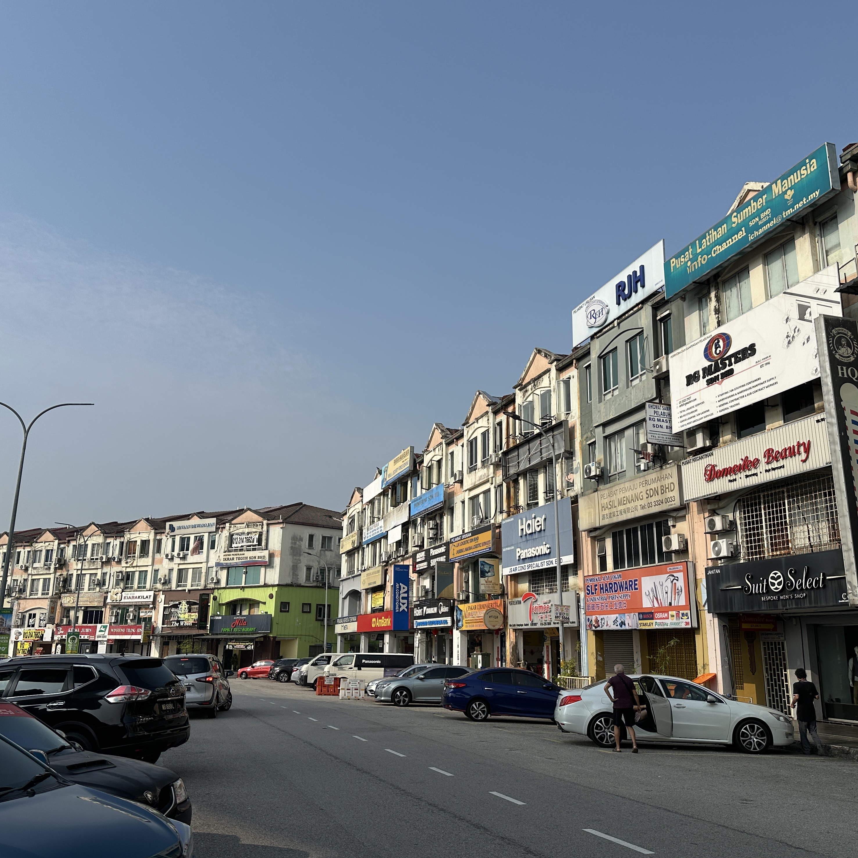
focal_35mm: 29
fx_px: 813
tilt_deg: +14.4
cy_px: 431
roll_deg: -0.7
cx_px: 442
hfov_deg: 55.6
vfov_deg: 55.6
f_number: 1.78
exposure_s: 1/8197
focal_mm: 6.86
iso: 80
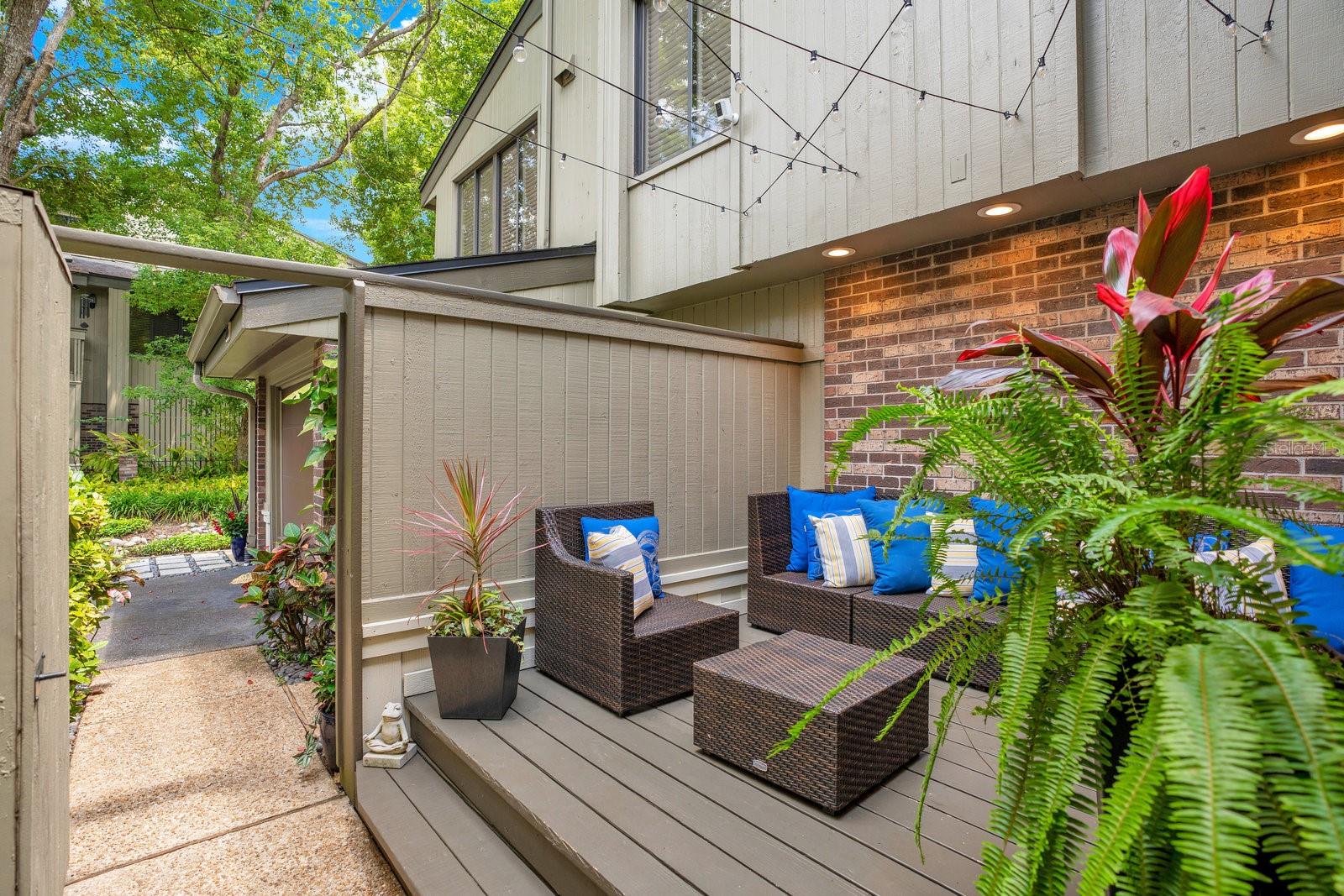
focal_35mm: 16
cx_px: 672
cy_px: 448
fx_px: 597
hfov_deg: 96.7
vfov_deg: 73.8
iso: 320
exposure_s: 1/160
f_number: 4
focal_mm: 16
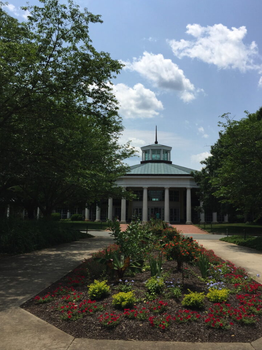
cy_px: 180
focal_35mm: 31
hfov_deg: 45.4
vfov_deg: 58.4
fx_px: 313
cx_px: 139
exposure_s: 1/3300
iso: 32
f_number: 2.2
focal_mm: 4.15
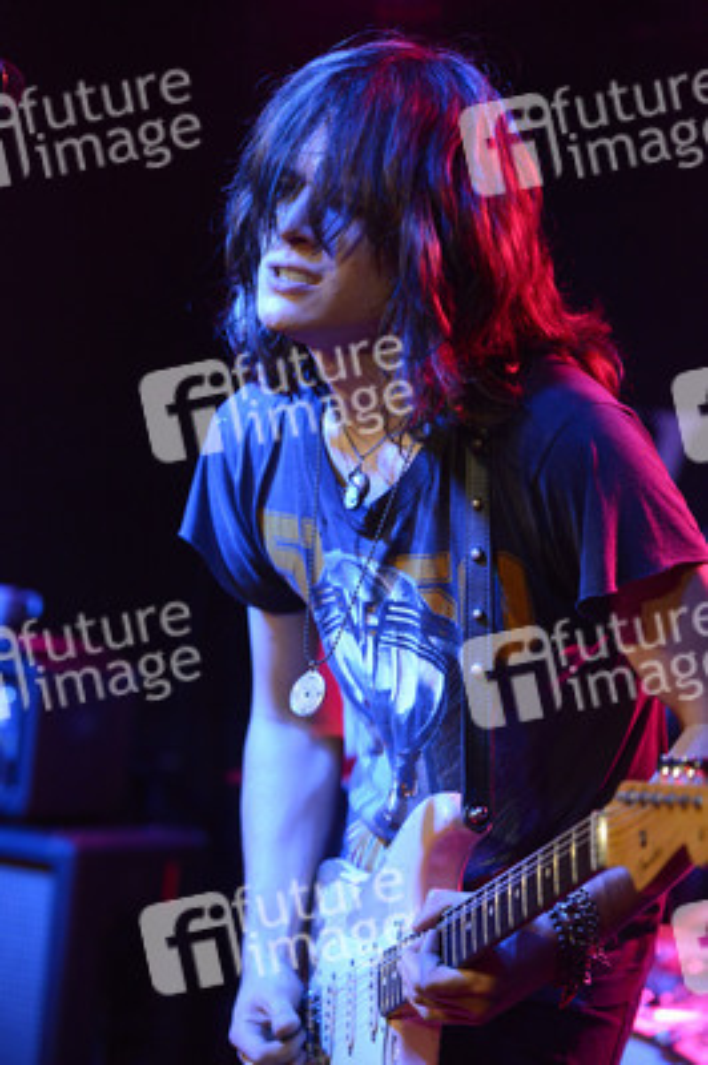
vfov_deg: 23.7
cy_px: 532
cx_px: 354
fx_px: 2541
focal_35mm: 86
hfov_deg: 15.9
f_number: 3.5
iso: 5000
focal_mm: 86
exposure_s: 1/320
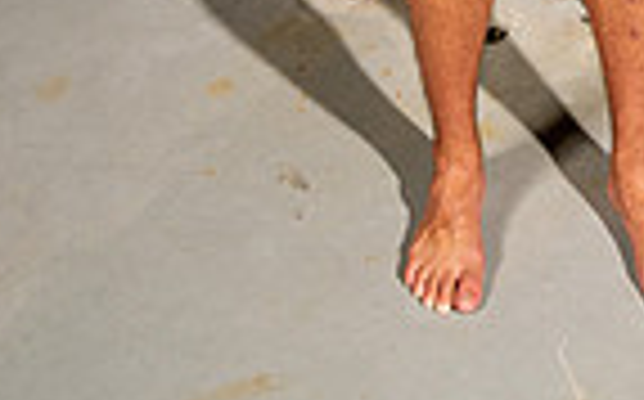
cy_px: -530
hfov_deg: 26.0
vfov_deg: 13.1
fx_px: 1350
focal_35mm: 77
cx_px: 567
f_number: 7.1
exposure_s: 1/125
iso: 400
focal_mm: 24
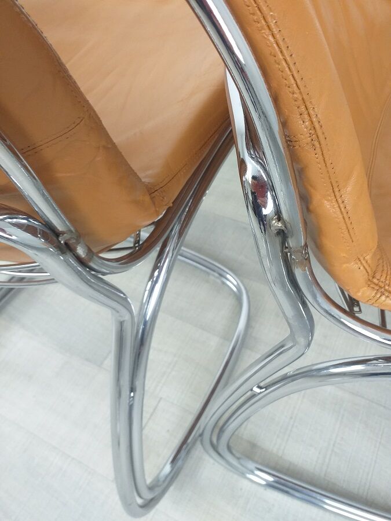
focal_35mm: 26
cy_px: 260
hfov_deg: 53.1
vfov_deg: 67.3
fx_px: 392
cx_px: 196
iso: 100
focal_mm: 3.6
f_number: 1.9
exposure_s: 1/50
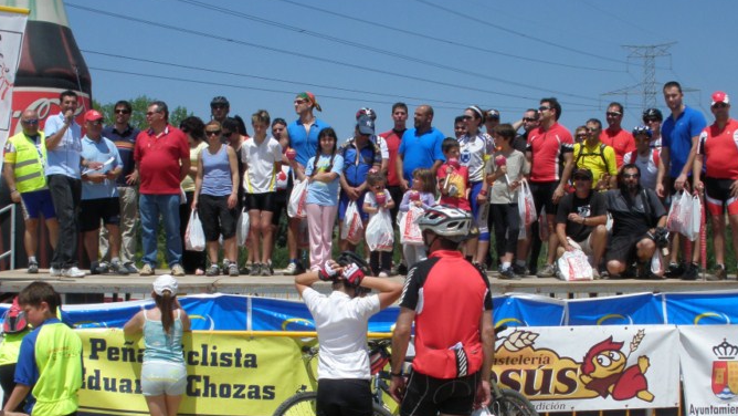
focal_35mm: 47
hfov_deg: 43.7
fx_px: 920
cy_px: 263
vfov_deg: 25.4
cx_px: 408
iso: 64
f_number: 5.6
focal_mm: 6.3
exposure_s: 1/500
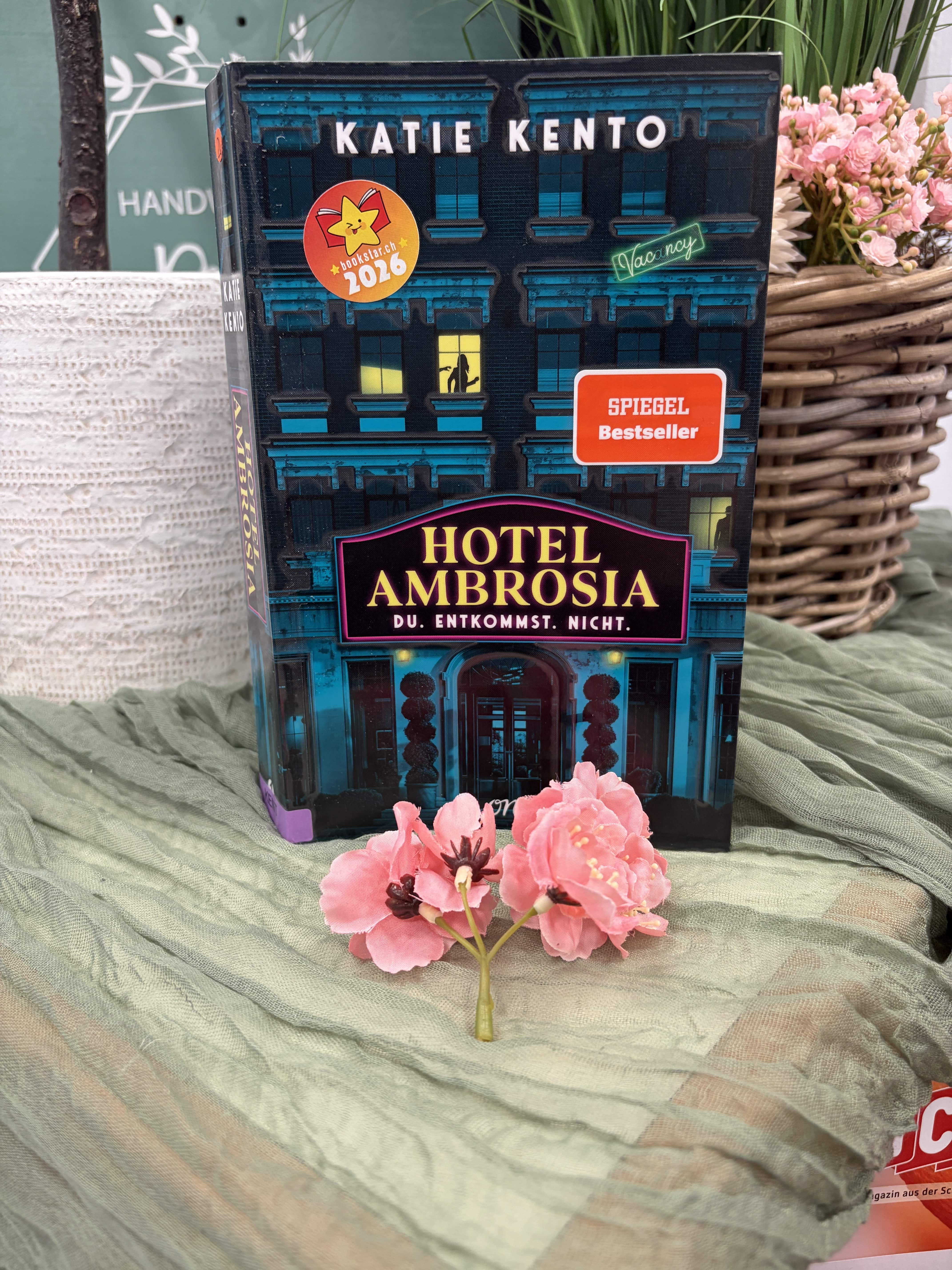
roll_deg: +1.8
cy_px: 635
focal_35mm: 26
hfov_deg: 53.1
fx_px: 953
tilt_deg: -16.4
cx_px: 476
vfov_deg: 67.3
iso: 125
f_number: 1.6
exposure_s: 1/87
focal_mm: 5.96
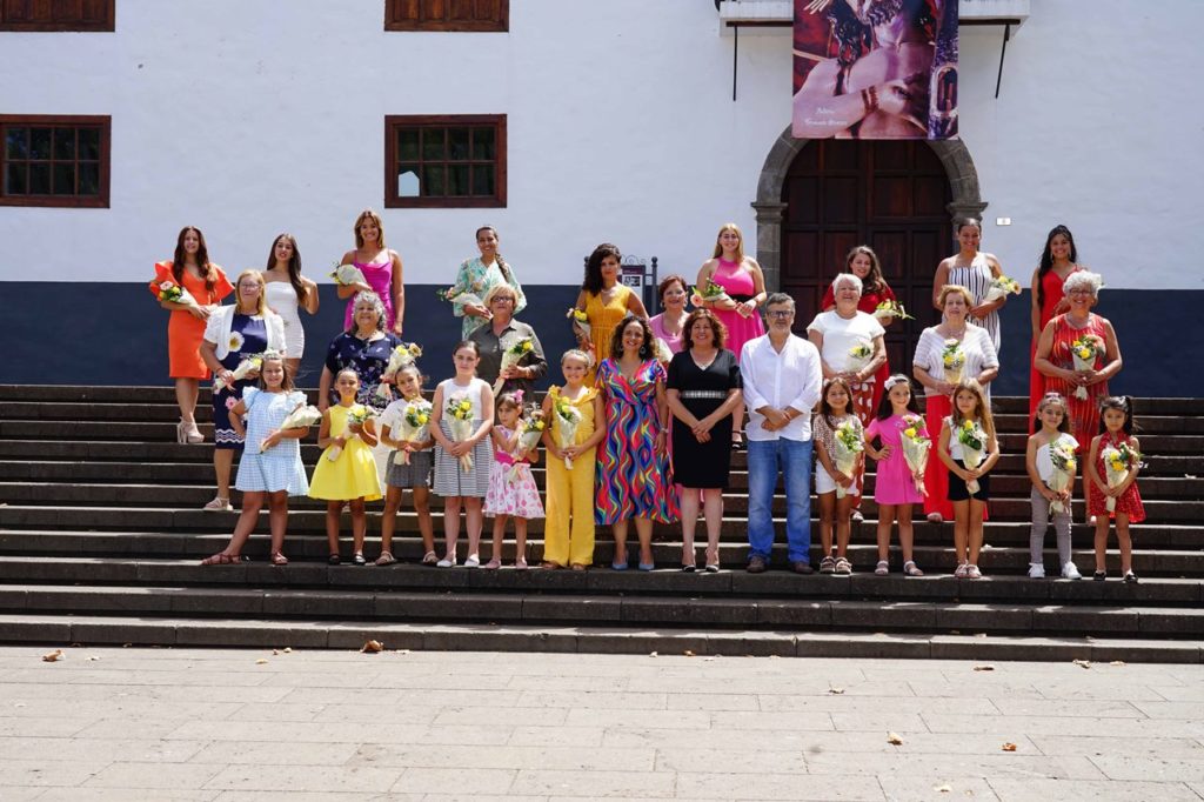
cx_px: 602
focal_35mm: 44
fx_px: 1471
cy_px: 401
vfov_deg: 30.5
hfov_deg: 44.5
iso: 100
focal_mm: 44
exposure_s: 1/100
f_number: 10
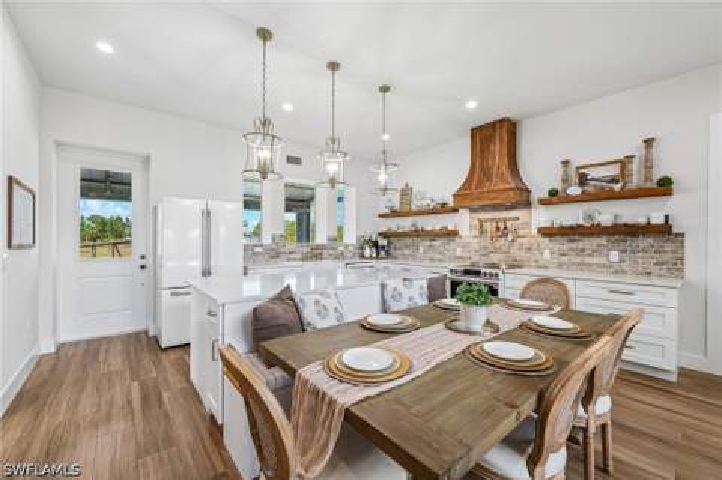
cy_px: 240
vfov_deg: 81.1
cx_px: 361
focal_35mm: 14
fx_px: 280
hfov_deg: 104.3
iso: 400
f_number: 8
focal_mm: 14
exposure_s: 1/30
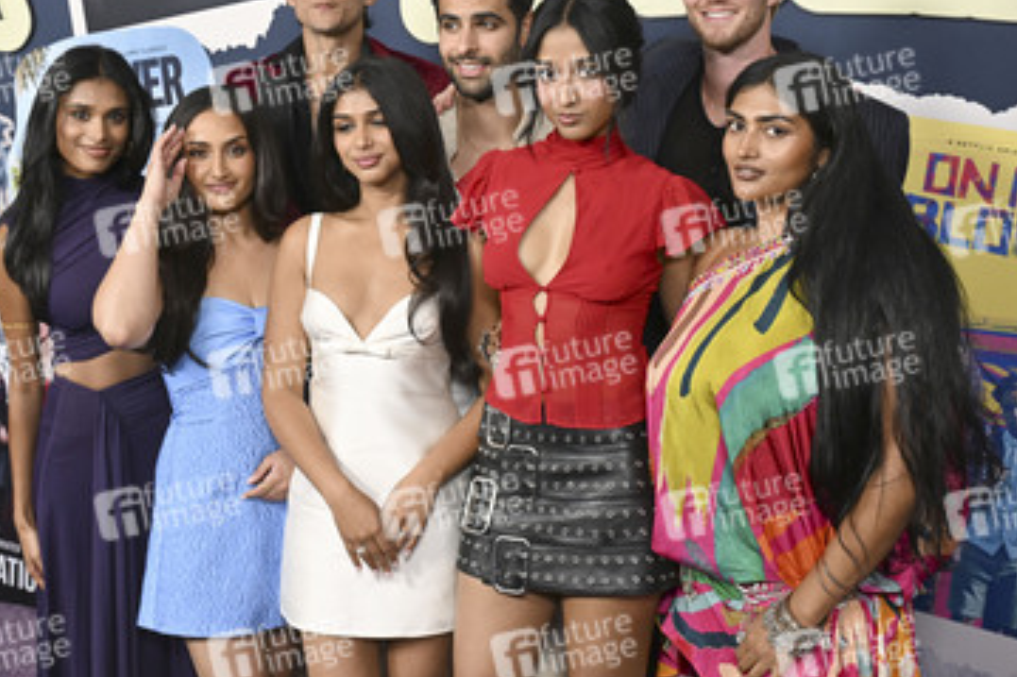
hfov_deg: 44.5
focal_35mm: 44
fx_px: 1242
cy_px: 295
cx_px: 489
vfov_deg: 30.5
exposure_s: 1/250
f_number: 5.6
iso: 1250
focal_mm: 35
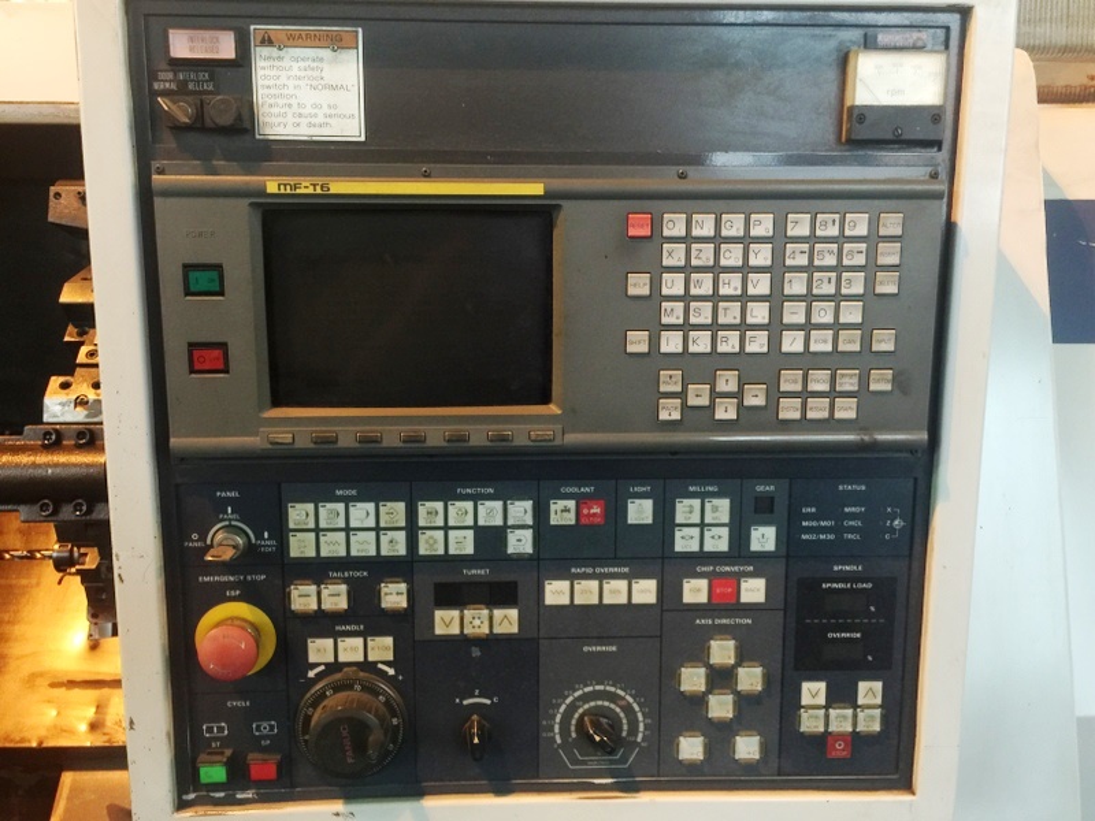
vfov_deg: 48.2
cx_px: 548
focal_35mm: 29
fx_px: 917
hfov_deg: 61.7
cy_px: 410
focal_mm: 4.15
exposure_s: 1/4
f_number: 2.2
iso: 80
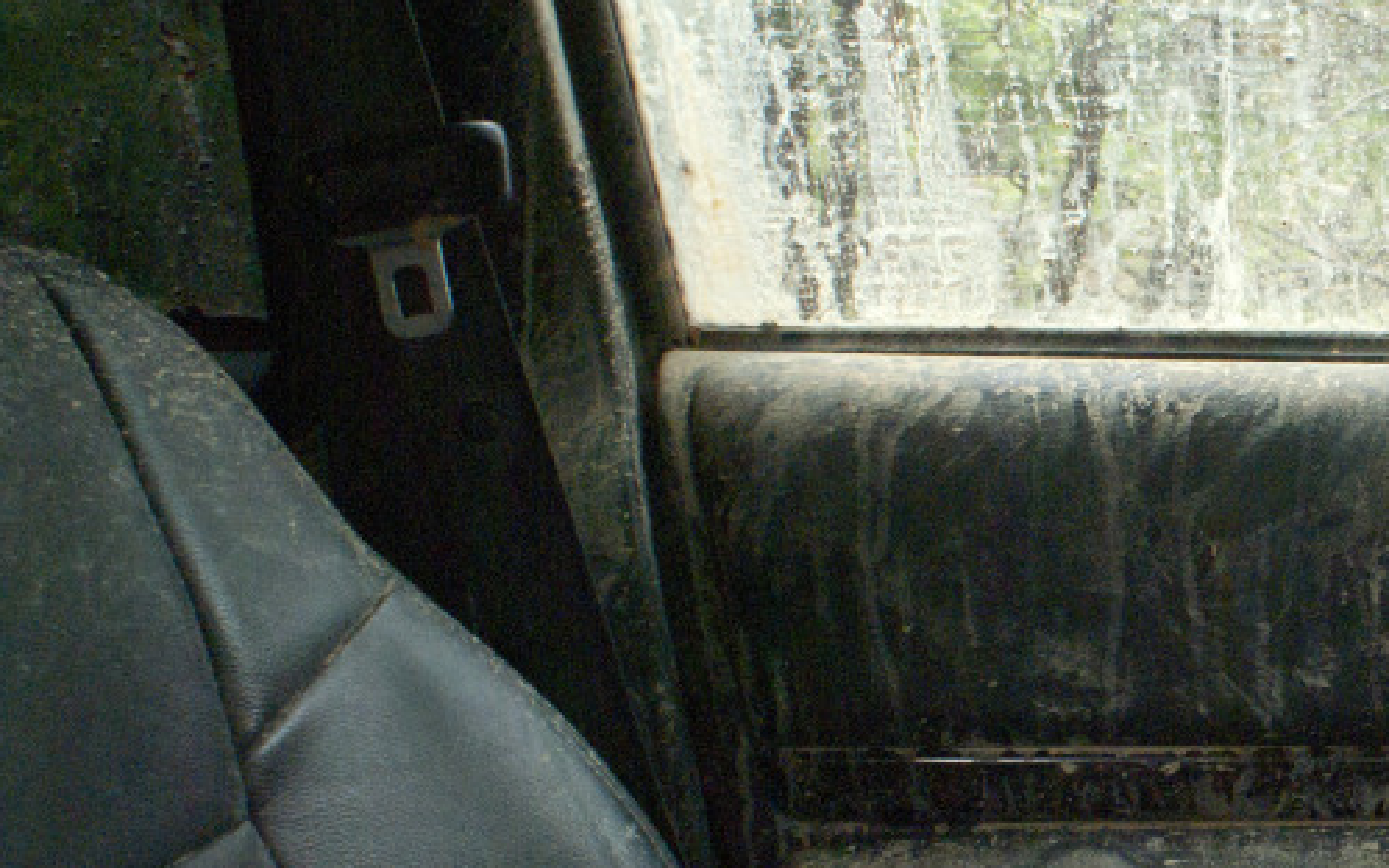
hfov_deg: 27.9
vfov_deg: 18.8
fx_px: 2612
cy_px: 594
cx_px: 1418
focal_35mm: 69
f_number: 10
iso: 1600
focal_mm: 22
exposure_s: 1/25
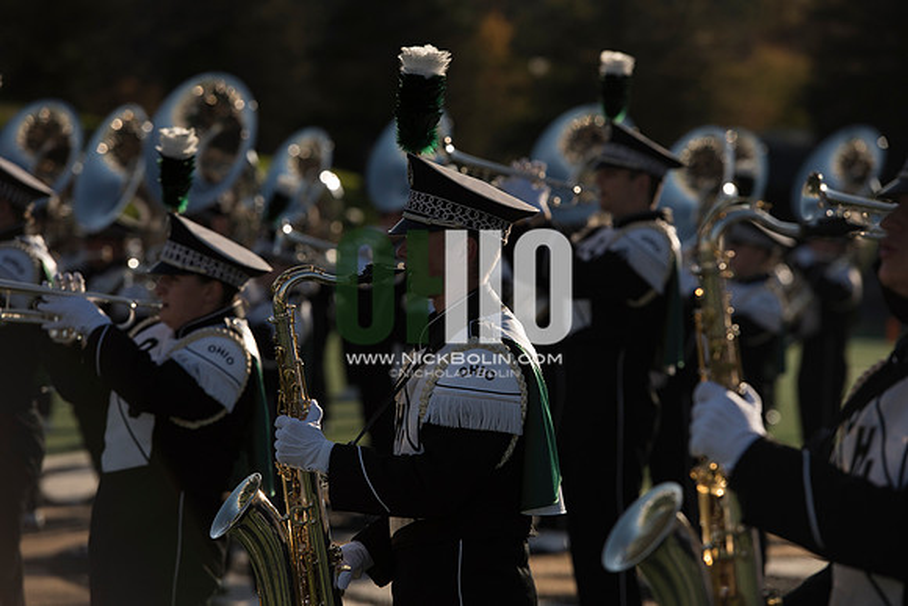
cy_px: 303
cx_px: 454
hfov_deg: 12.1
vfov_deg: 8.1
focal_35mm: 170
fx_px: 4289
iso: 320
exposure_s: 1/3200
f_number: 5
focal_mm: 170
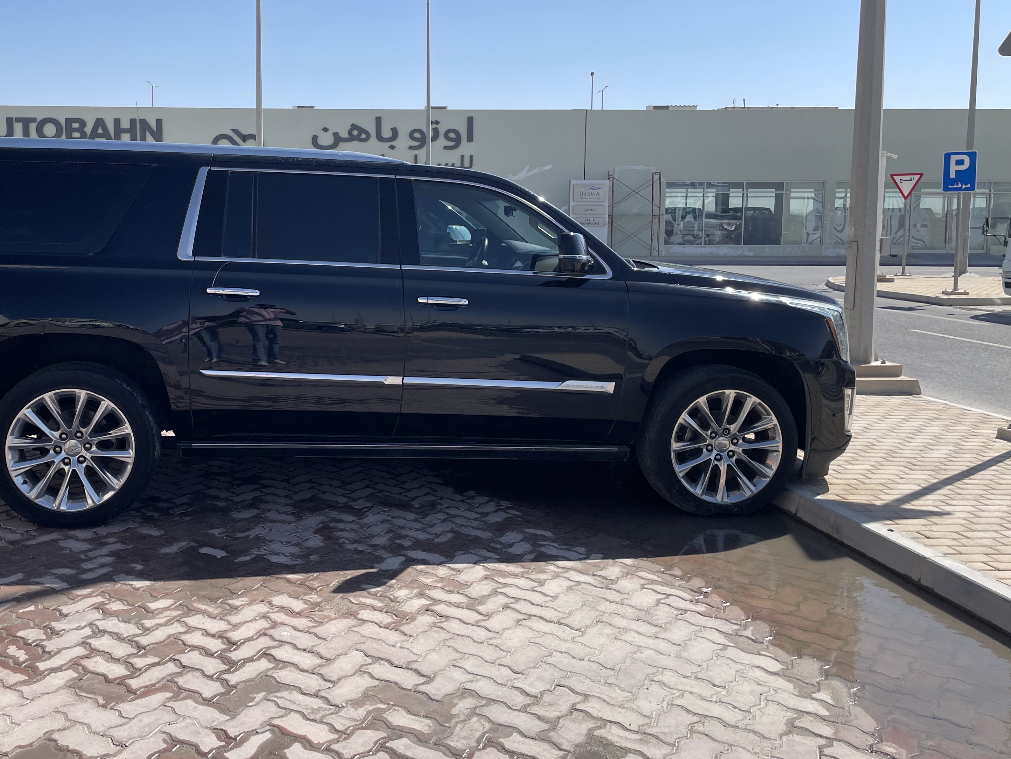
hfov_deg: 54.7
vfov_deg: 42.7
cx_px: 379
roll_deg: +0.0
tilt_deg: -3.3
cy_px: 301
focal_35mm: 33
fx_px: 964
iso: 32
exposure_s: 1/4464
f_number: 1.6
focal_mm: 4.2
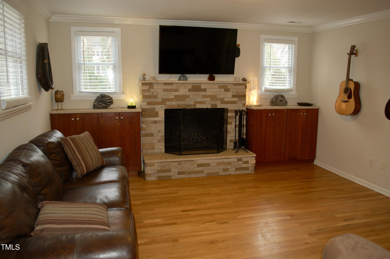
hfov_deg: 67.4
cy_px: 130
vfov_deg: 47.8
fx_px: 292
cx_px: 195
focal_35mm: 27
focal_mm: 18
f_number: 3.5
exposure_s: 1/60
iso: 400
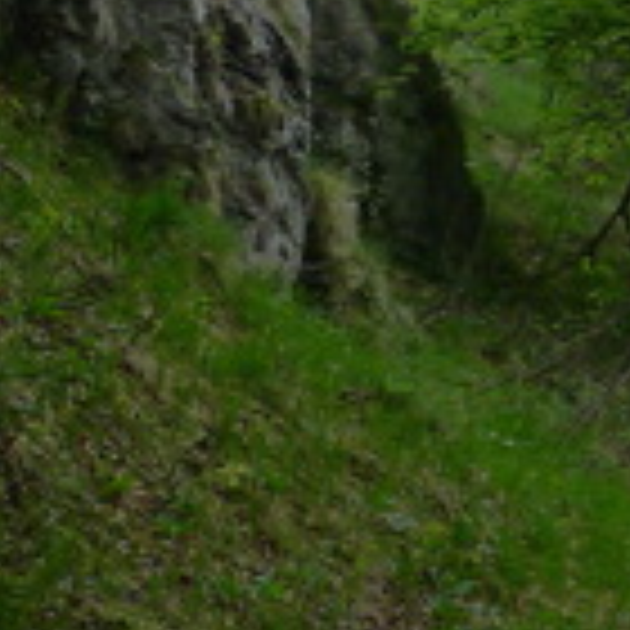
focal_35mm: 156
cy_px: -72
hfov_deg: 10.4
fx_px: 3212
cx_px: 1197
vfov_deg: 11.0
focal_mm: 6.8
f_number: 2.8
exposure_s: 1/320
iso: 125
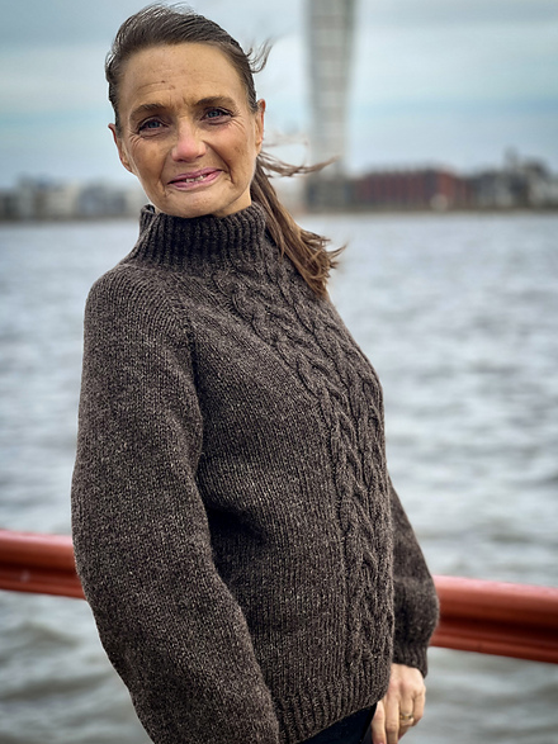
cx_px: 294
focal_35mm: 84
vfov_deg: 23.3
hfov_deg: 17.6
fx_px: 1806
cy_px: 382
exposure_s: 1/160
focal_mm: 9
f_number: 2.8
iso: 25
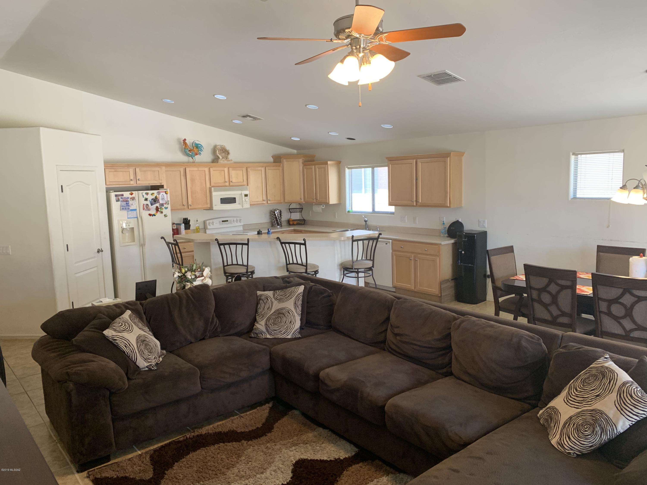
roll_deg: +1.8
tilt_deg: -7.1
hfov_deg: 67.3
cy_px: 242
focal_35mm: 26
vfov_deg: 53.1
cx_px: 324
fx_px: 486
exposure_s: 1/60
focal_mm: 4.25
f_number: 1.8
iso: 80
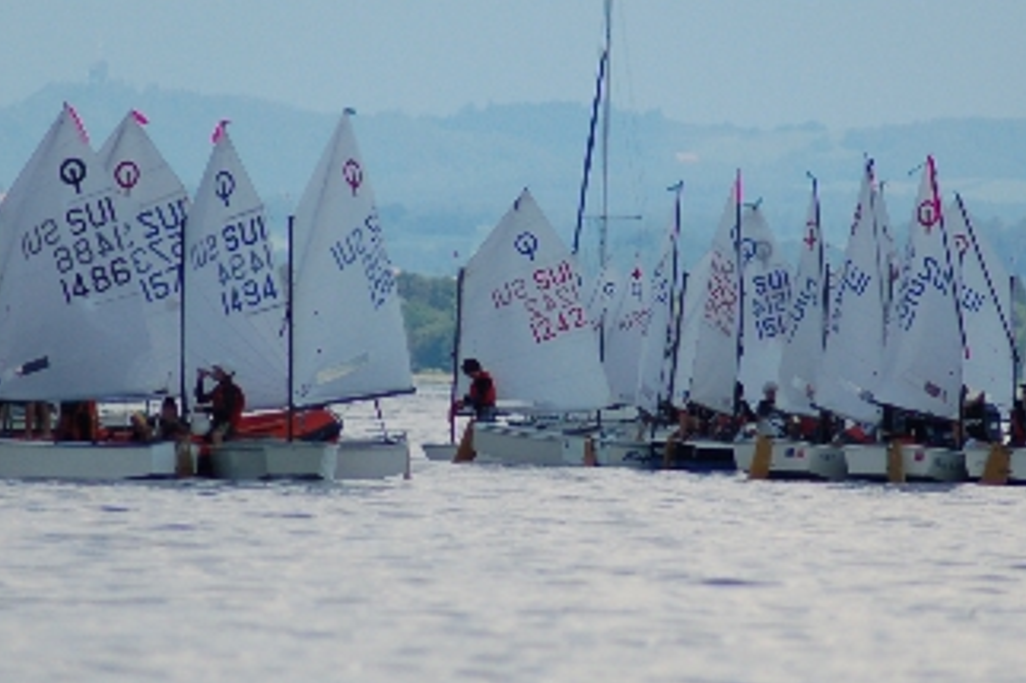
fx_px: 25408
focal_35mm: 892
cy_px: 349
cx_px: 604
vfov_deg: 1.5
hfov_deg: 2.3
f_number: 5.6
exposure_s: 1/2000
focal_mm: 300
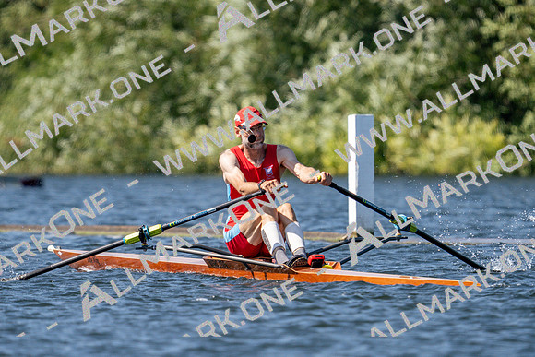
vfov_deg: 2.0
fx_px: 10078
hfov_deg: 3.0
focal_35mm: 678
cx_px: 268
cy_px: 178
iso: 320
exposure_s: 1/2000
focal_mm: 452
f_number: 6.3
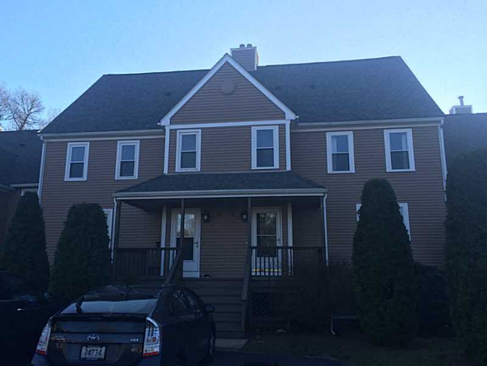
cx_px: 244
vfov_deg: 48.2
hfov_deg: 61.7
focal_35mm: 29
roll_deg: +1.1
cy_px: 183
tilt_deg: +11.5
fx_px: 408
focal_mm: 4.15
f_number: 2.2
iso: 32
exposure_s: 1/695
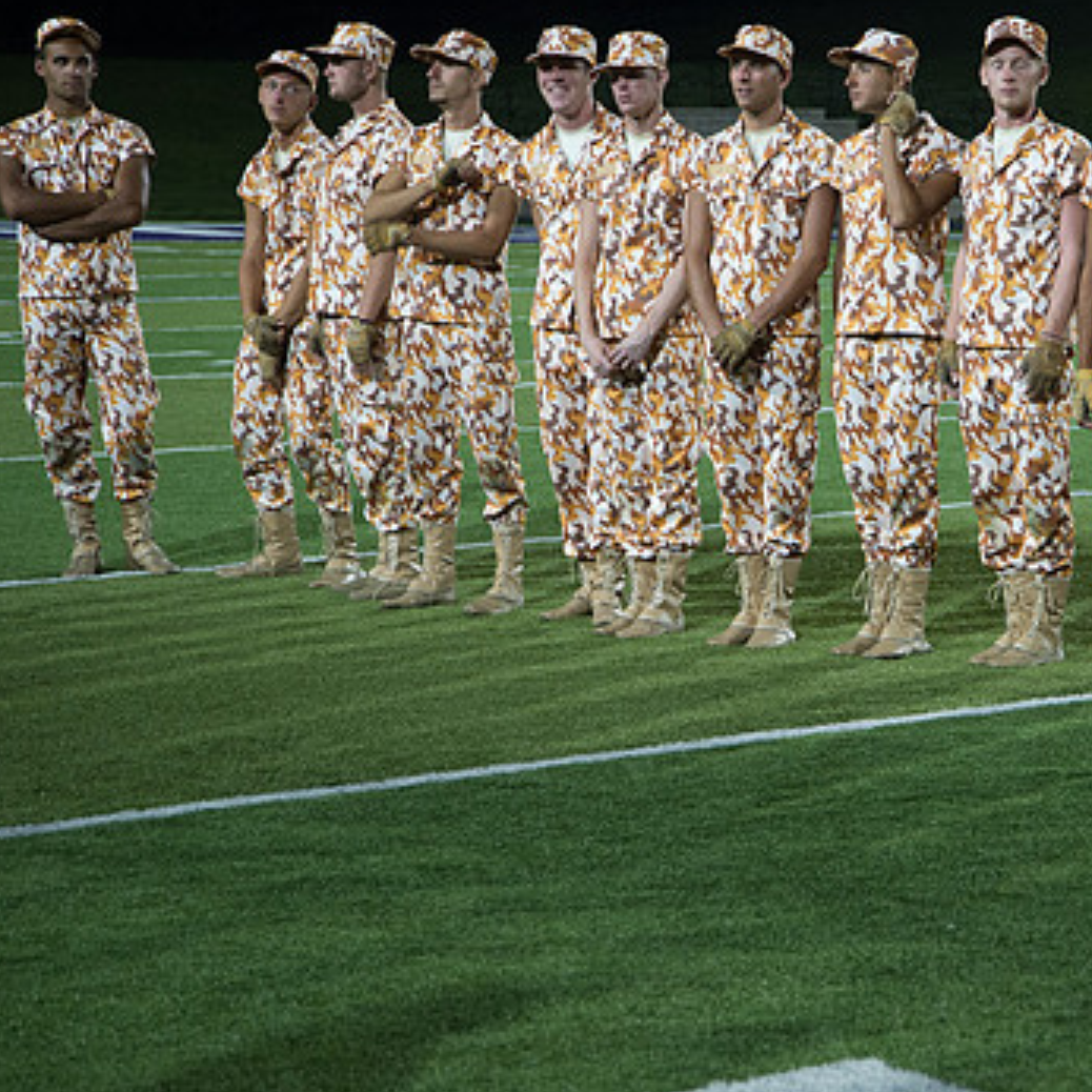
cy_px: 540
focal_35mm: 121
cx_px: 846
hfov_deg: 14.3
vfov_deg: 14.4
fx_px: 4319
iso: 2500
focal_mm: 85
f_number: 5.6
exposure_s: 1/200
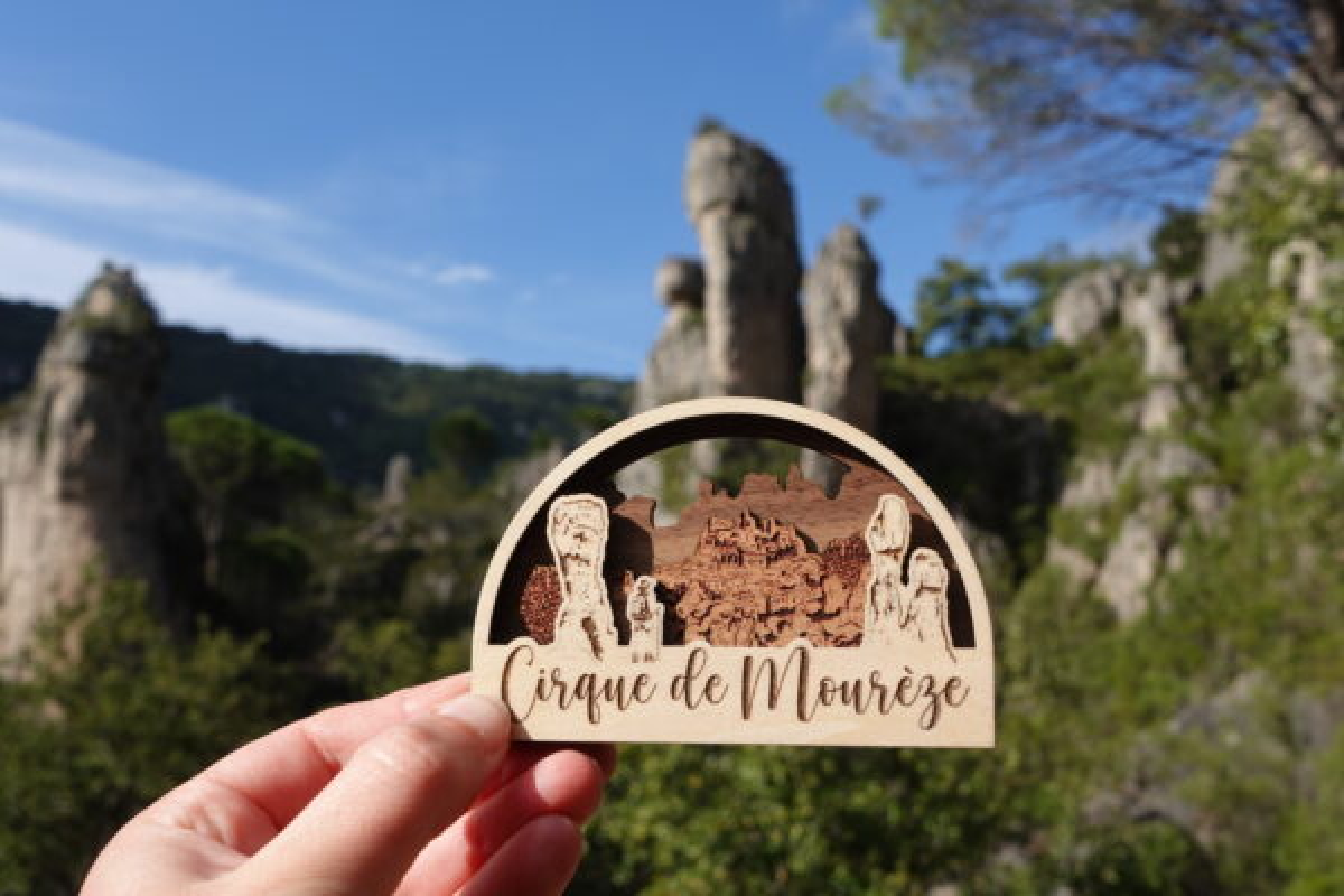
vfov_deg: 29.9
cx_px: 672
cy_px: 448
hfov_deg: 43.6
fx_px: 1680
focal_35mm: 45
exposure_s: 1/640
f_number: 5.6
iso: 125
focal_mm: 16.94
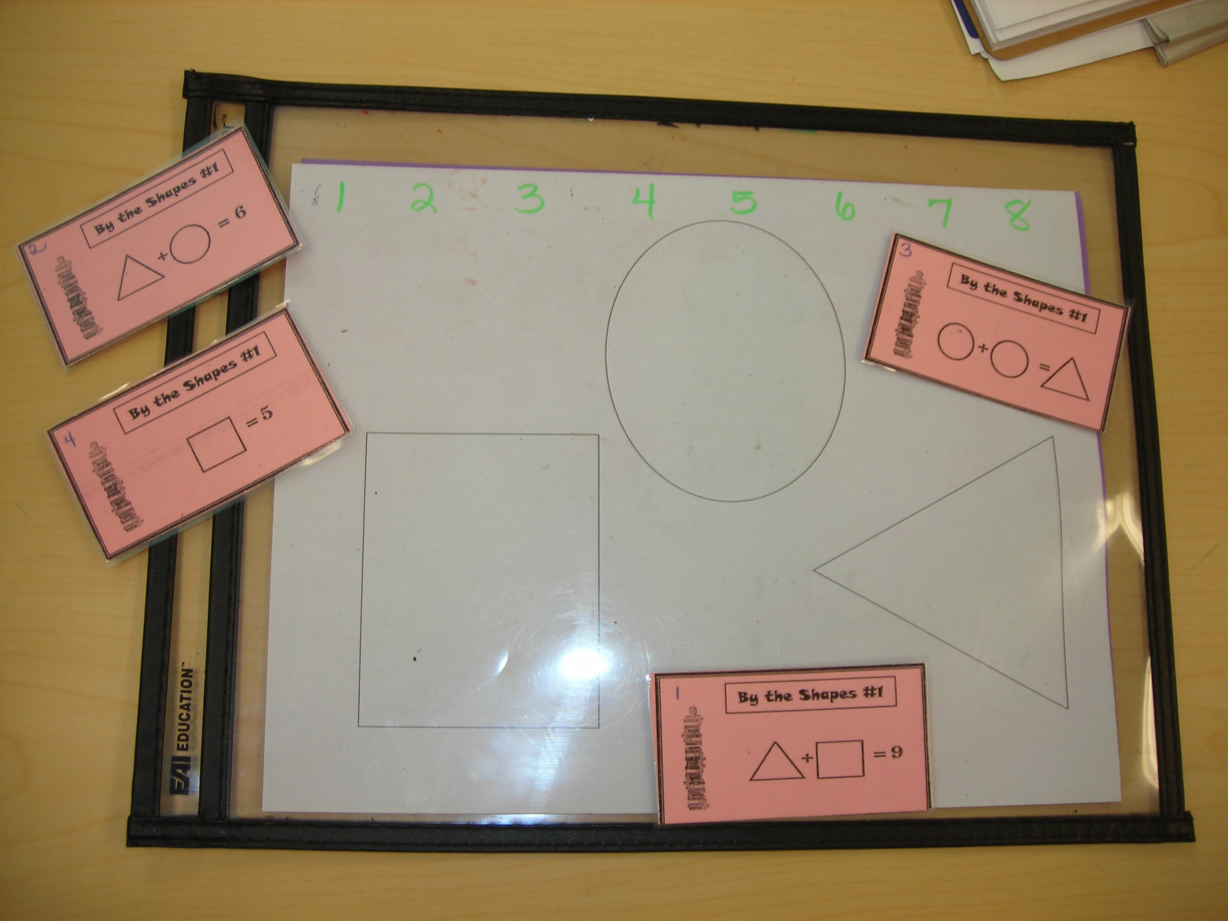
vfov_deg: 37.7
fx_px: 1348
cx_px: 614
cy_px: 460
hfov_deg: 49.0
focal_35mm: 38
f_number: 3.2
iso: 50
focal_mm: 6.3
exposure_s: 1/30
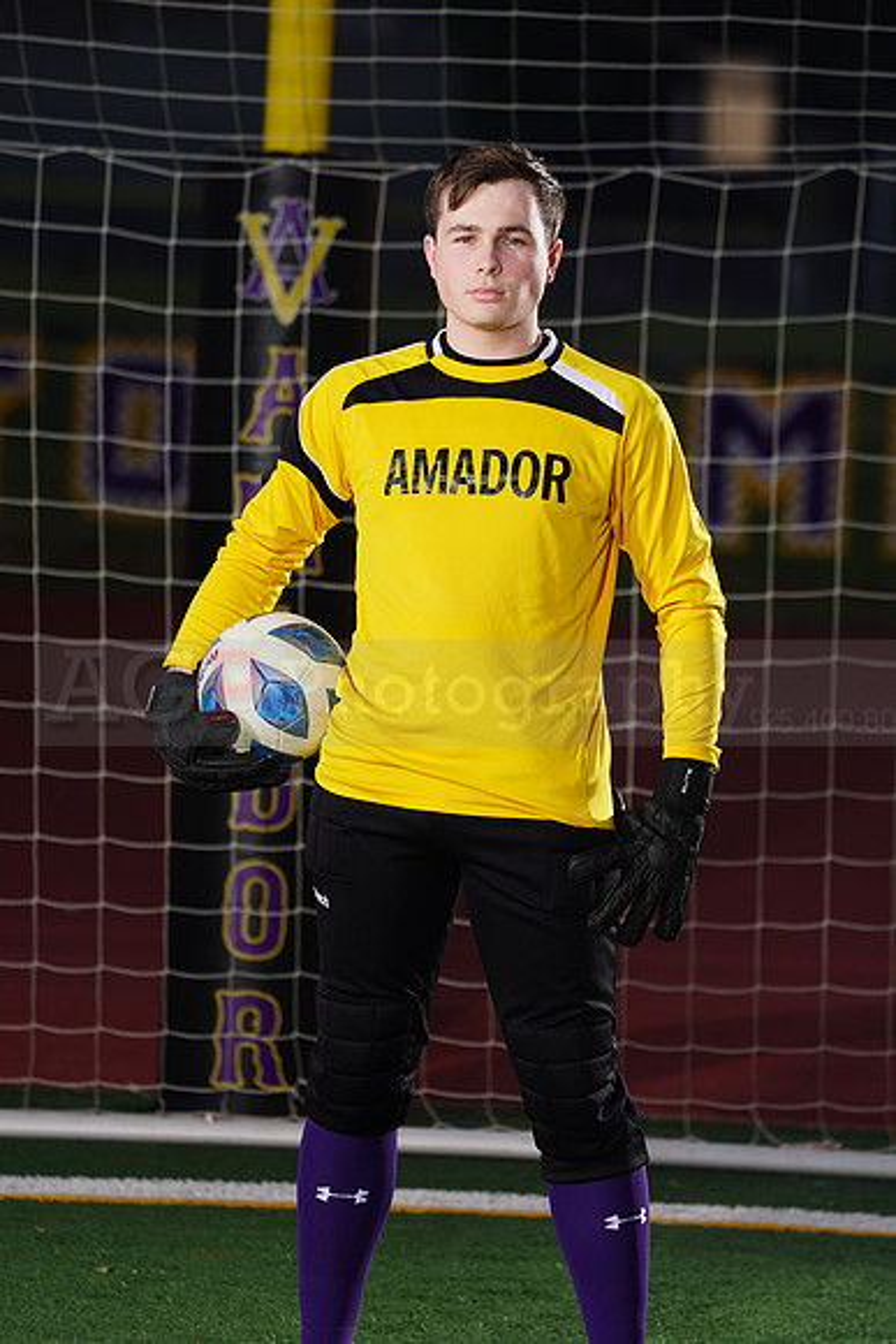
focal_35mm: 324
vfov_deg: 6.4
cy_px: 672
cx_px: 448
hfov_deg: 4.2
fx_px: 12088
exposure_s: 1/200
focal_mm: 324
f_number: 7.1
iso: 200
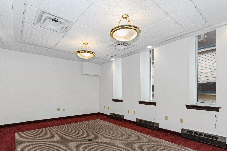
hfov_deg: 89.9
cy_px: 93
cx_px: 107
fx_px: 113
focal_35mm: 18
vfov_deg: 66.5
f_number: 8
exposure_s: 1/60
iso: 3200
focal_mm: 14
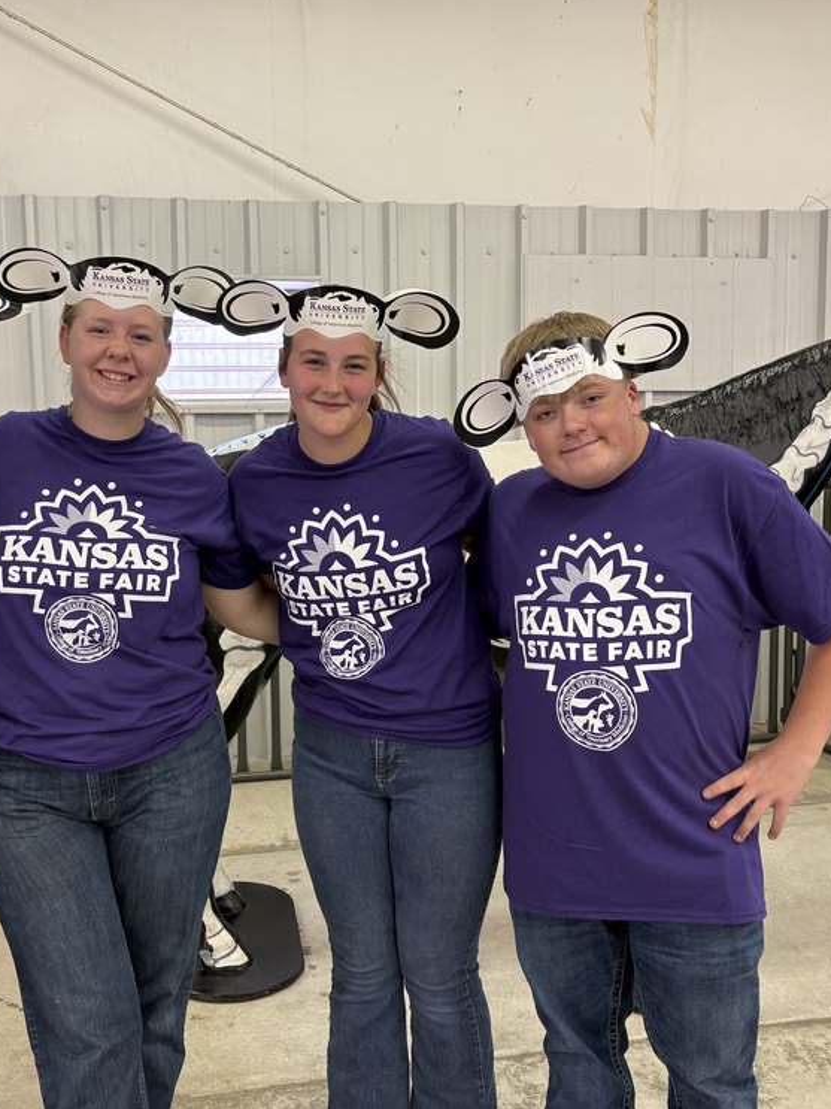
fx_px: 1121
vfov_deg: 52.6
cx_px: 318
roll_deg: +0.8
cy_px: 551
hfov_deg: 40.4
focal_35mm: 35
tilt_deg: -6.6
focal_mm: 5.96
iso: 100
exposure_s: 1/60
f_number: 1.6
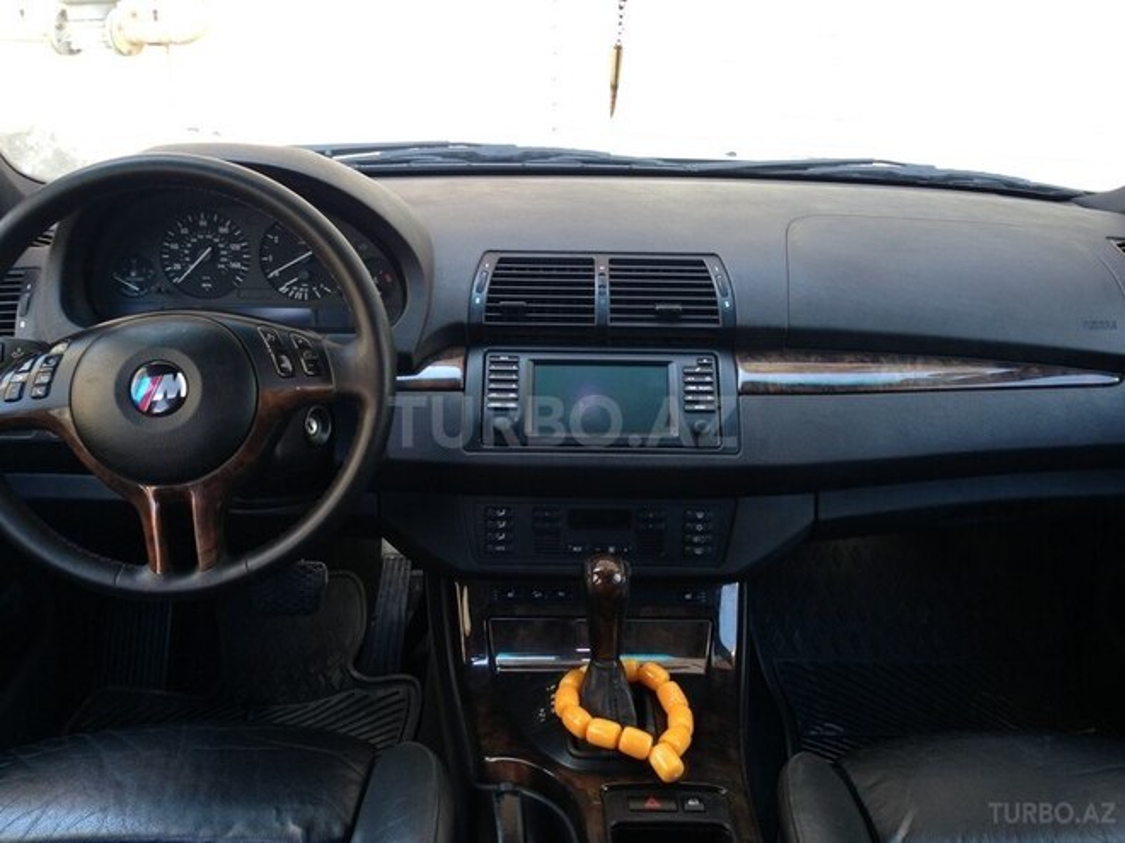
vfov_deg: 42.9
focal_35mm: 33
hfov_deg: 55.4
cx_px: 562
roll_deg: -1.8
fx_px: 1072
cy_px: 422
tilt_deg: -22.9
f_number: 2.4
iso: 50
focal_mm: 4.12
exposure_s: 1/30
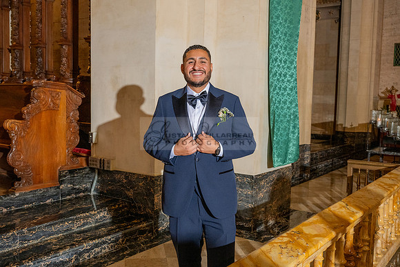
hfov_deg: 51.9
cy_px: 134
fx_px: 411
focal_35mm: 37
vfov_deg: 36.0
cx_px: 200
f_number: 6.3
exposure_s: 1/200
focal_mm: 37
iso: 2000
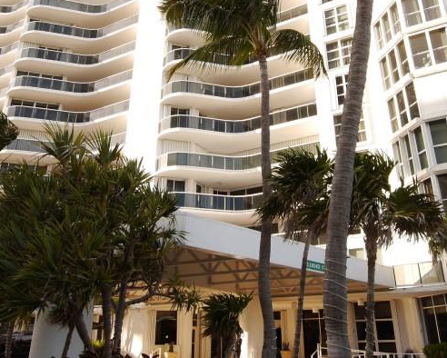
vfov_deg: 41.7
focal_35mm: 35
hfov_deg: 51.4
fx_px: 463
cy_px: 119
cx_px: 243
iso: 160
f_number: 5.6
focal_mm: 9
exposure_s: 1/200
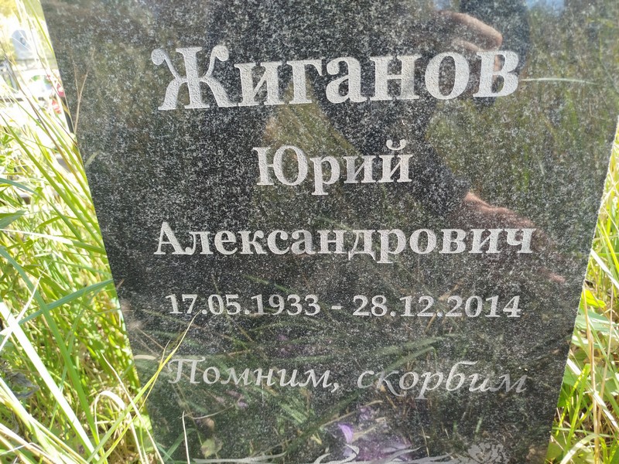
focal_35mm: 24
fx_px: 429
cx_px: 310
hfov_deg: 71.6
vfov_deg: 56.8
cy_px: 232
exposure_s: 1/149
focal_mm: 5.31
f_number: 1.7
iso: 50
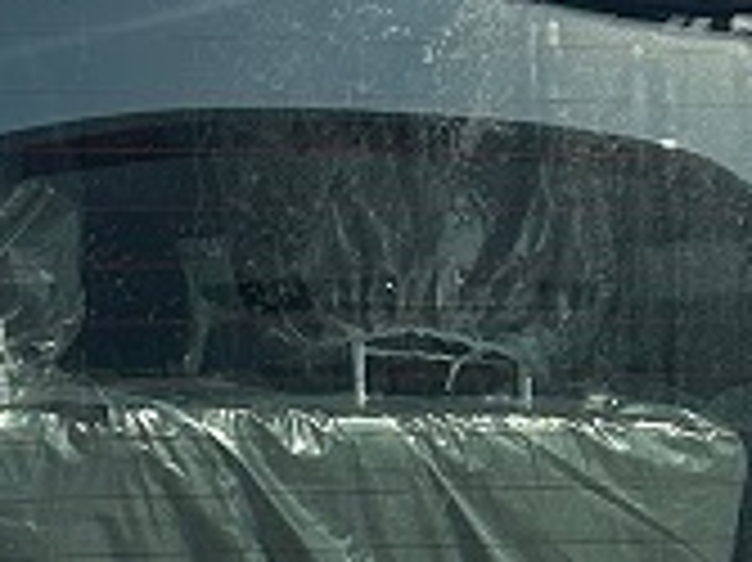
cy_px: 854
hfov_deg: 15.7
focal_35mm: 115
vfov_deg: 12.2
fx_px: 2496
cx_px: -396
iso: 80
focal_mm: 6.86
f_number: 1.78
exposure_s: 1/5263
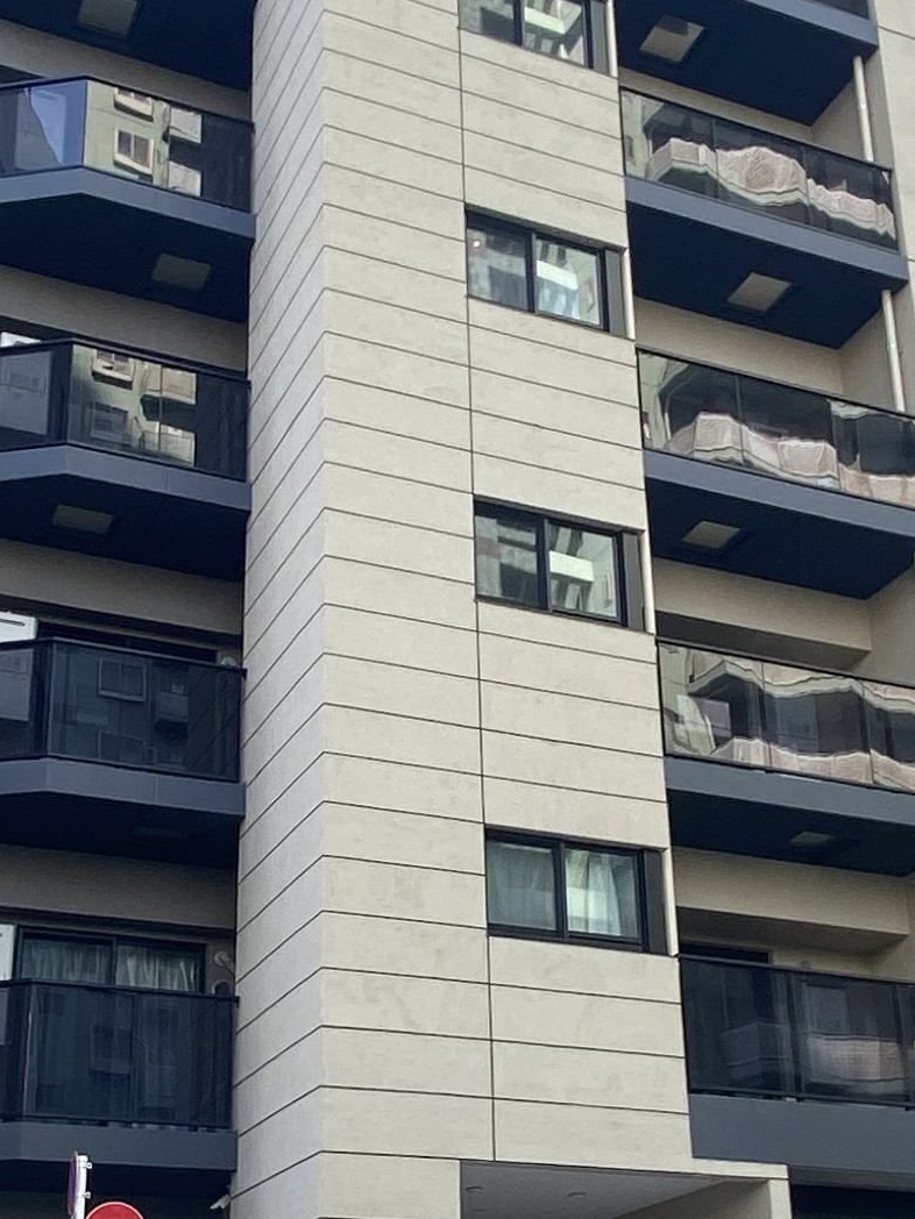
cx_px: 459
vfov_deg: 37.8
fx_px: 1762
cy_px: 804
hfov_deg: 29.1
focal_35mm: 50
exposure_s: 1/122
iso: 25
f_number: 2.4
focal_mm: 1.54
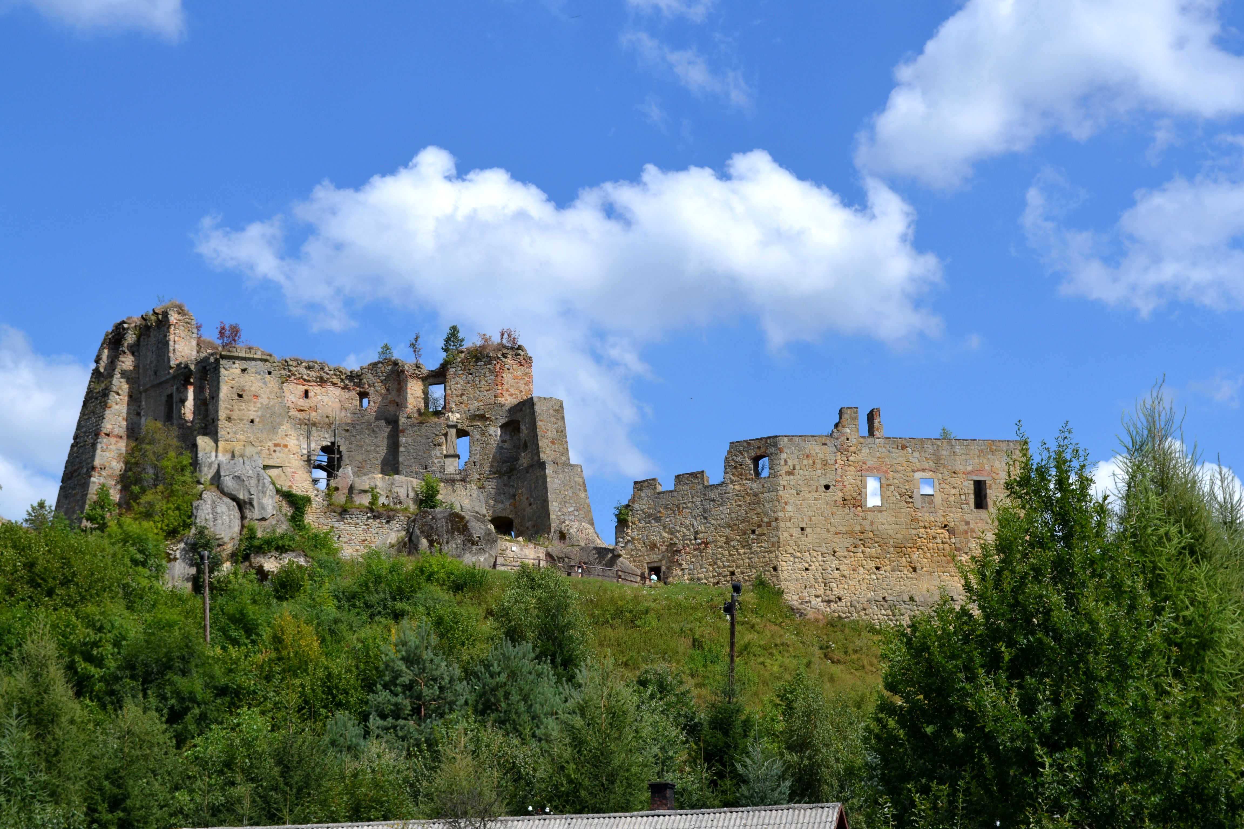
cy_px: 414
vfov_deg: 21.6
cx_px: 622
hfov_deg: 31.9
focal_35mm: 63
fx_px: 2177
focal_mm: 42
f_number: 8
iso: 100
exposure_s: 1/250
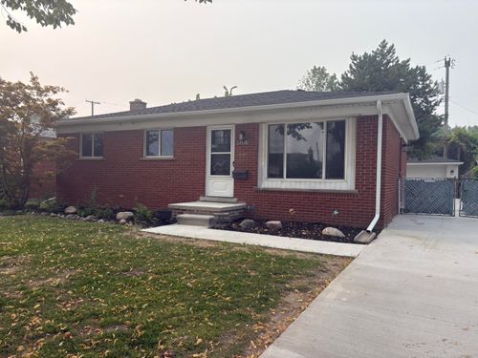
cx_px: 239
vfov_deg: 53.1
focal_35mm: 26
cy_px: 179
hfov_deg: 67.3
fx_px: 359
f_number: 1.6
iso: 50
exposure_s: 1/1667
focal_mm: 5.96
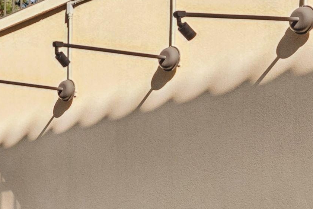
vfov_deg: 11.2
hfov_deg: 15.5
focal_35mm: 116
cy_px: 338
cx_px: -227
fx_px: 1009
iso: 800
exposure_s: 1/250
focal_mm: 23
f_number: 9
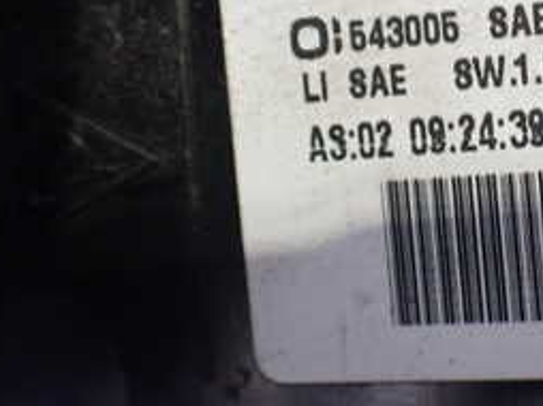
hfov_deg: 26.6
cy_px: 100
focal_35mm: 71
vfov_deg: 20.5
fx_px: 1113
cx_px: 475
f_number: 2.3
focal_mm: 5.4
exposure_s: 1/60
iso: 800
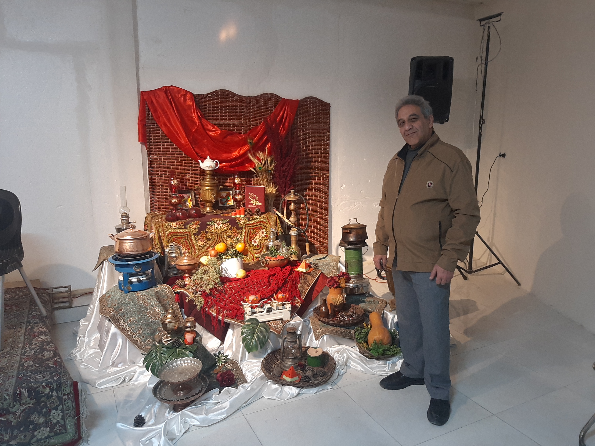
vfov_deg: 51.4
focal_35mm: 27
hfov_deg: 65.3
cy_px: 223
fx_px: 464
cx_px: 298
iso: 160
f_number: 1.7
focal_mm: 3.93
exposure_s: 1/50
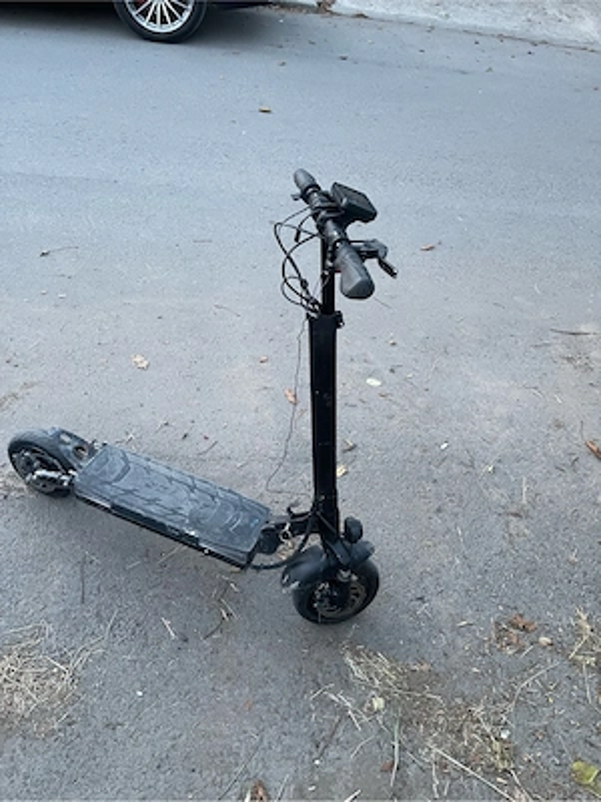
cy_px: 401
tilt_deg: -42.0
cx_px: 300
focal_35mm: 25
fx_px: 579
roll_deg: -8.8
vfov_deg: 69.4
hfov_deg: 54.9
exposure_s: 1/60
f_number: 1.6
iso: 500
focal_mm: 5.1
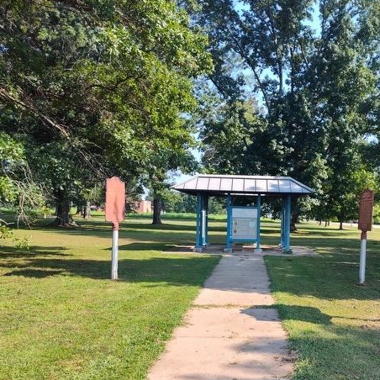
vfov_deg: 45.6
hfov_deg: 44.8
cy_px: 240
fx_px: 447
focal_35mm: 36
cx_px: 274
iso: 100
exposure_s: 1/640
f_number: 1.8
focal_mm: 5.56
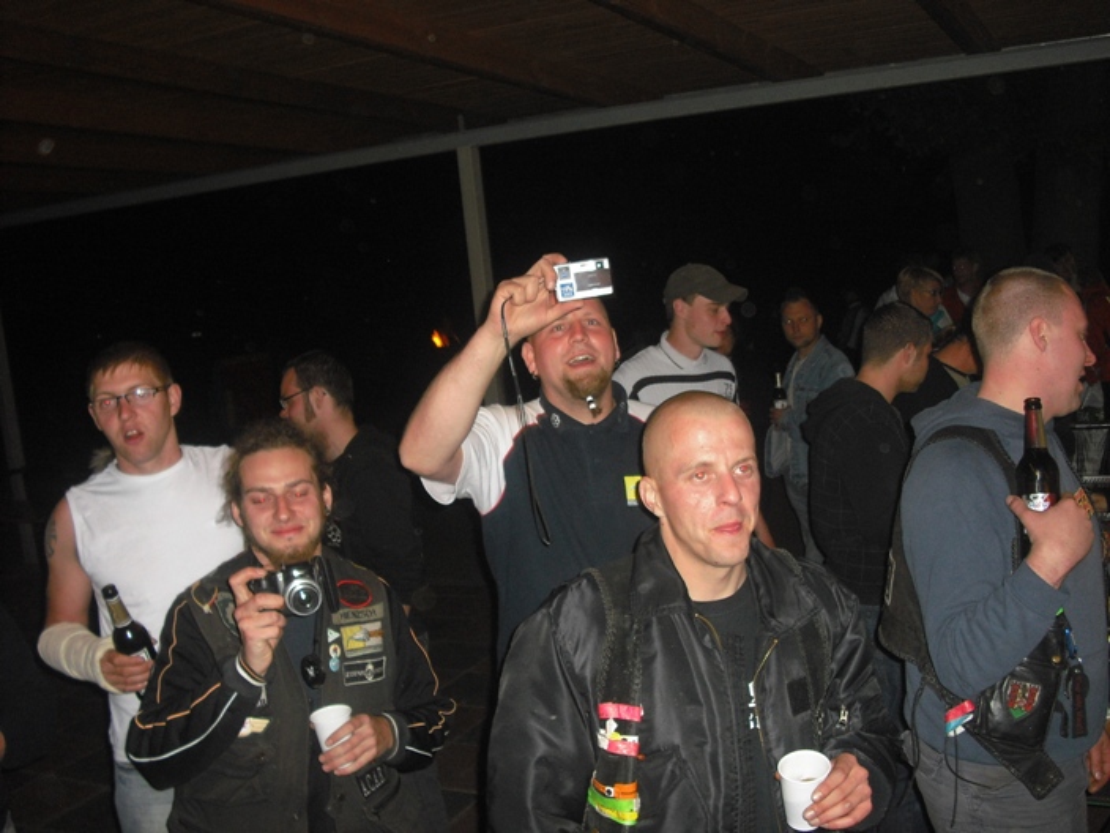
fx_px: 1219
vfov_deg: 37.7
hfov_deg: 49.0
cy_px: 416
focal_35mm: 38
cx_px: 555
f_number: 2.8
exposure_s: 1/60
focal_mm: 6.2
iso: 200
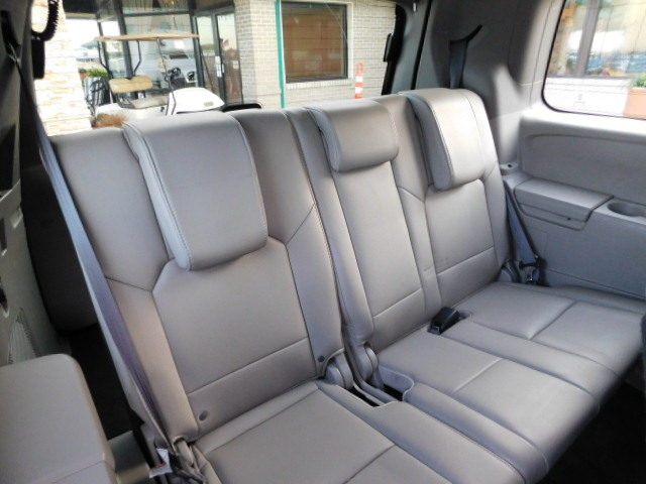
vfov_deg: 58.9
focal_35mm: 23
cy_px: 242
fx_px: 429
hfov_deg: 73.9
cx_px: 323
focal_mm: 4
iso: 400
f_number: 3
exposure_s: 1/20
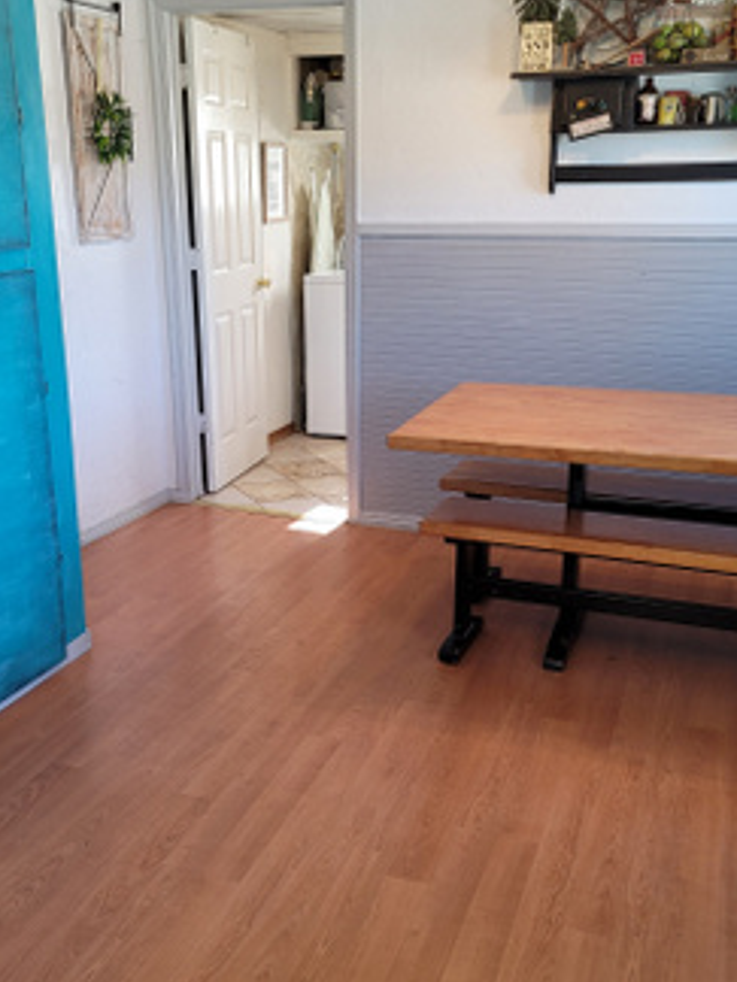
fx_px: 1050
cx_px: 325
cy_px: 527
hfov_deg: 38.6
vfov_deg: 50.1
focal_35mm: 37
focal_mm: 7
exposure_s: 1/119
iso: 160
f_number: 1.8
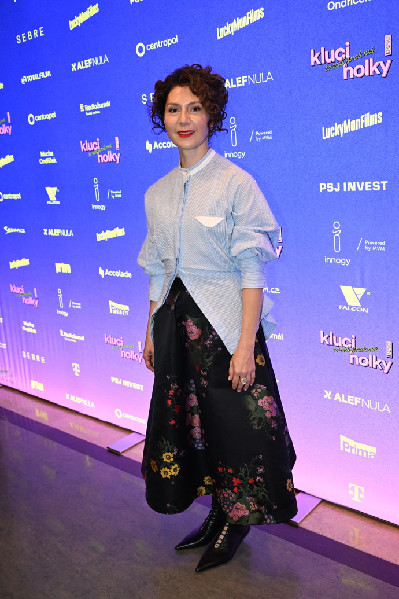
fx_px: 582
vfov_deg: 54.4
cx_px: 200
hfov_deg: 37.9
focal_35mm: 35
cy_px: 300
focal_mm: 35
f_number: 4.5
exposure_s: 1/250
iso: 3200
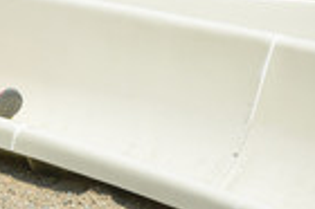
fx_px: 4868
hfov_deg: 3.7
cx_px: -112
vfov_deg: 2.5
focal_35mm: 557
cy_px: 113
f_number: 6.3
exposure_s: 1/1250
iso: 450
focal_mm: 195
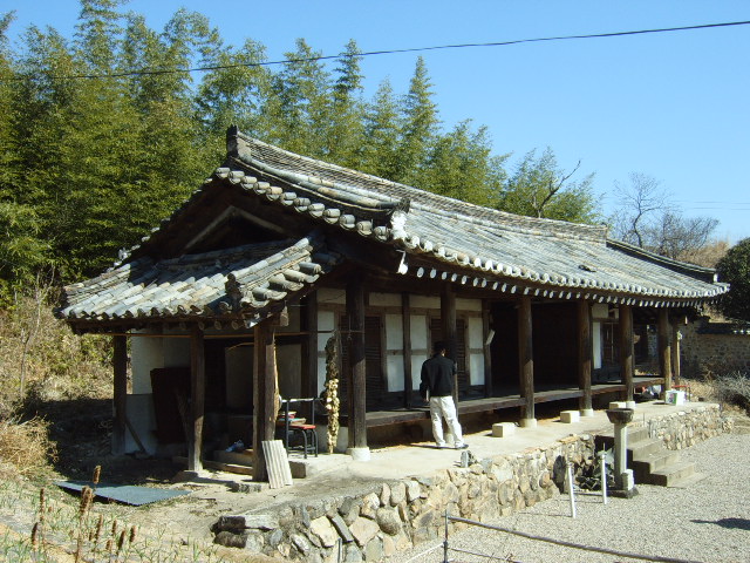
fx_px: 758
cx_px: 375
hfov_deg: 52.6
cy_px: 282
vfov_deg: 40.7
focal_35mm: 35
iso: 50
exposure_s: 1/350
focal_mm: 5.8
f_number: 5.8
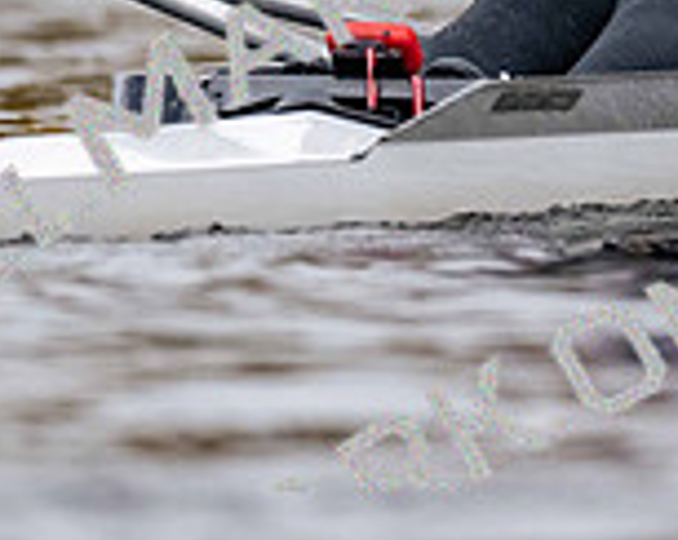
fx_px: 42787
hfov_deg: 0.9
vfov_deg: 0.7
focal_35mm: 2135
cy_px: -268
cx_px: 682
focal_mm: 600
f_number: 4
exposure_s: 1/2500
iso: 4500
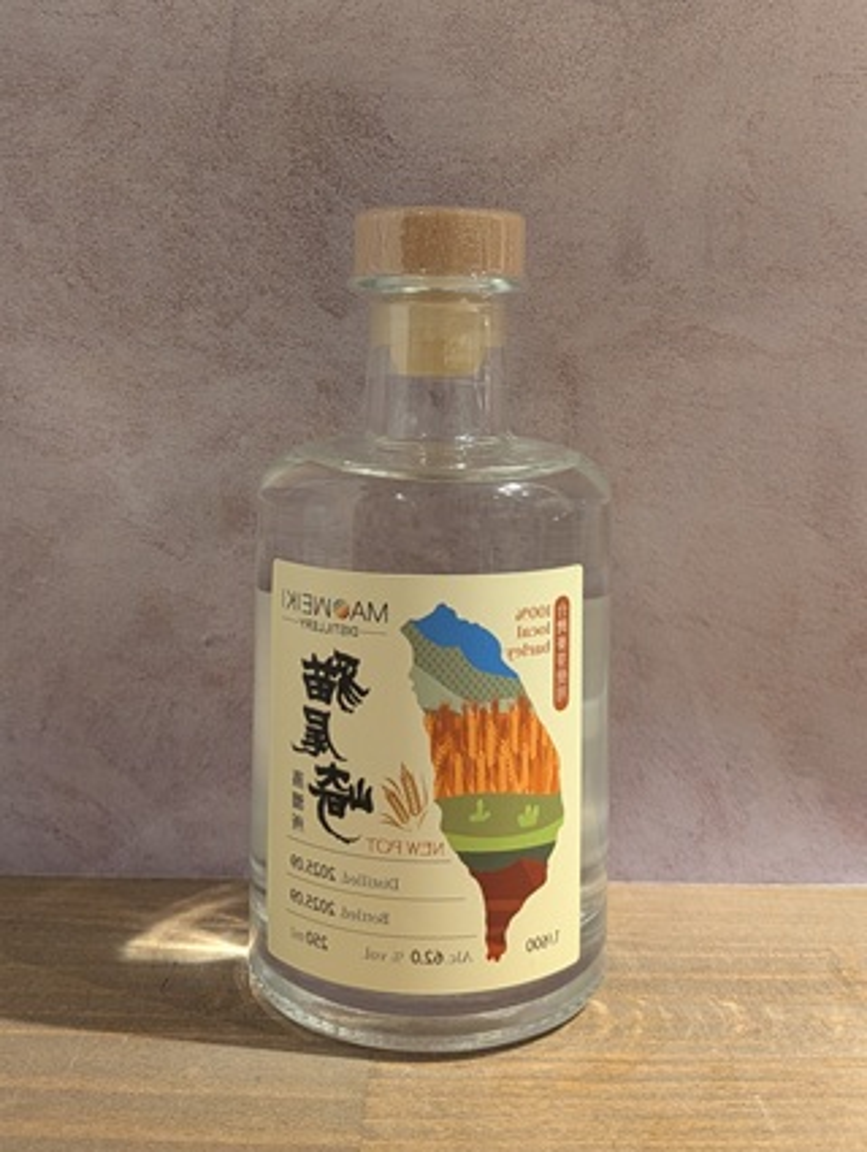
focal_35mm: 24
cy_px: 576
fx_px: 799
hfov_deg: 56.9
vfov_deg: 71.5
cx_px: 434
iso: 155
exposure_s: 1/50
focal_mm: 4.53
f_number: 1.7
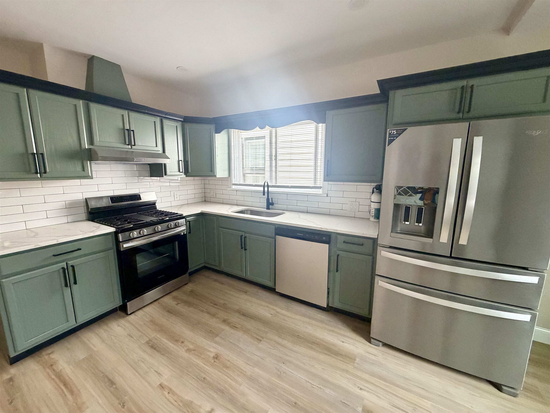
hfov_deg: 102.1
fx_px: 222
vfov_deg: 85.7
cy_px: 206
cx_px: 275
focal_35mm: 14
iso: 320
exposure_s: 1/121
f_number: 2.2
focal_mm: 2.22
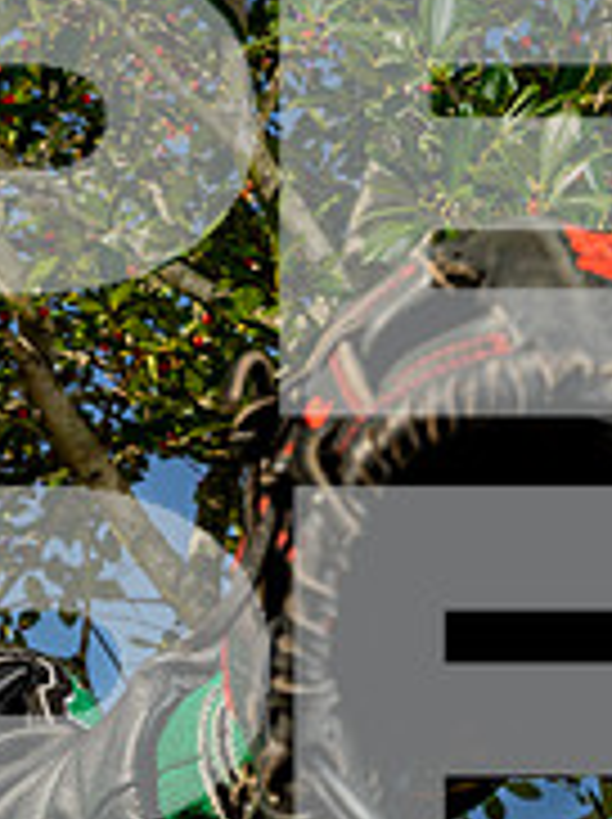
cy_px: 727
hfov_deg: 10.3
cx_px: -333
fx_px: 3261
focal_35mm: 138
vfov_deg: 14.2
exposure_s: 1/250
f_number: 10
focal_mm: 45
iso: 125
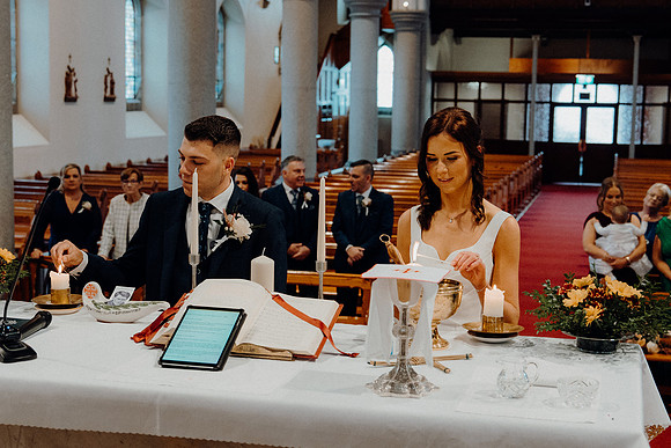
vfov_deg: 23.4
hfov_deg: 34.5
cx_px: 336
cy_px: 224
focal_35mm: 58
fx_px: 1081
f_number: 3.5
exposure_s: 1/160
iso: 1600
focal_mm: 39
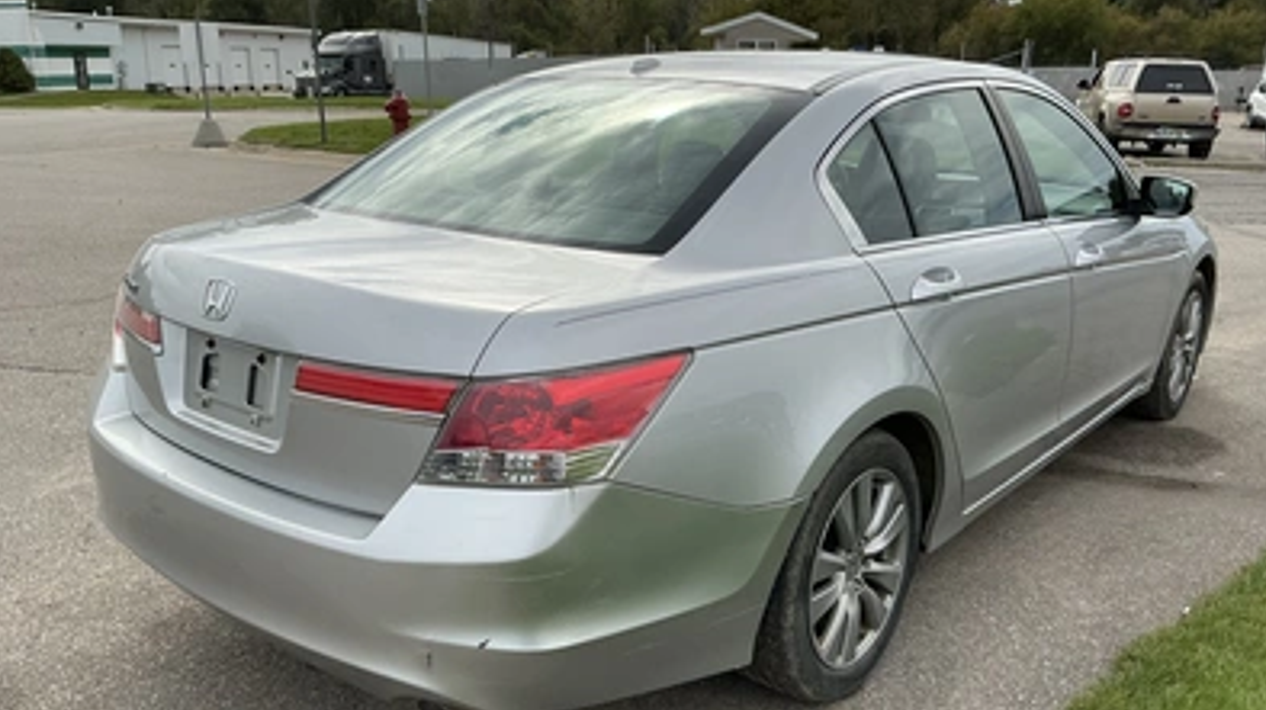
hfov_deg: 62.7
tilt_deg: -17.2
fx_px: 1040
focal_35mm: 31
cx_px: 630
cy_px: 398
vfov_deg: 37.6
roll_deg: -0.3
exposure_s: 1/1675
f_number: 1.8
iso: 25
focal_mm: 3
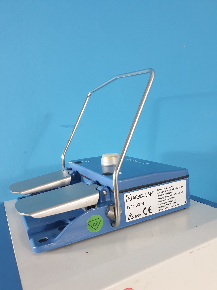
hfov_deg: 53.1
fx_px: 217
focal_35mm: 26
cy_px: 145
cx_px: 108
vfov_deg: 67.3
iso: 320
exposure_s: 1/50
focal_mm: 4.3
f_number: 1.5
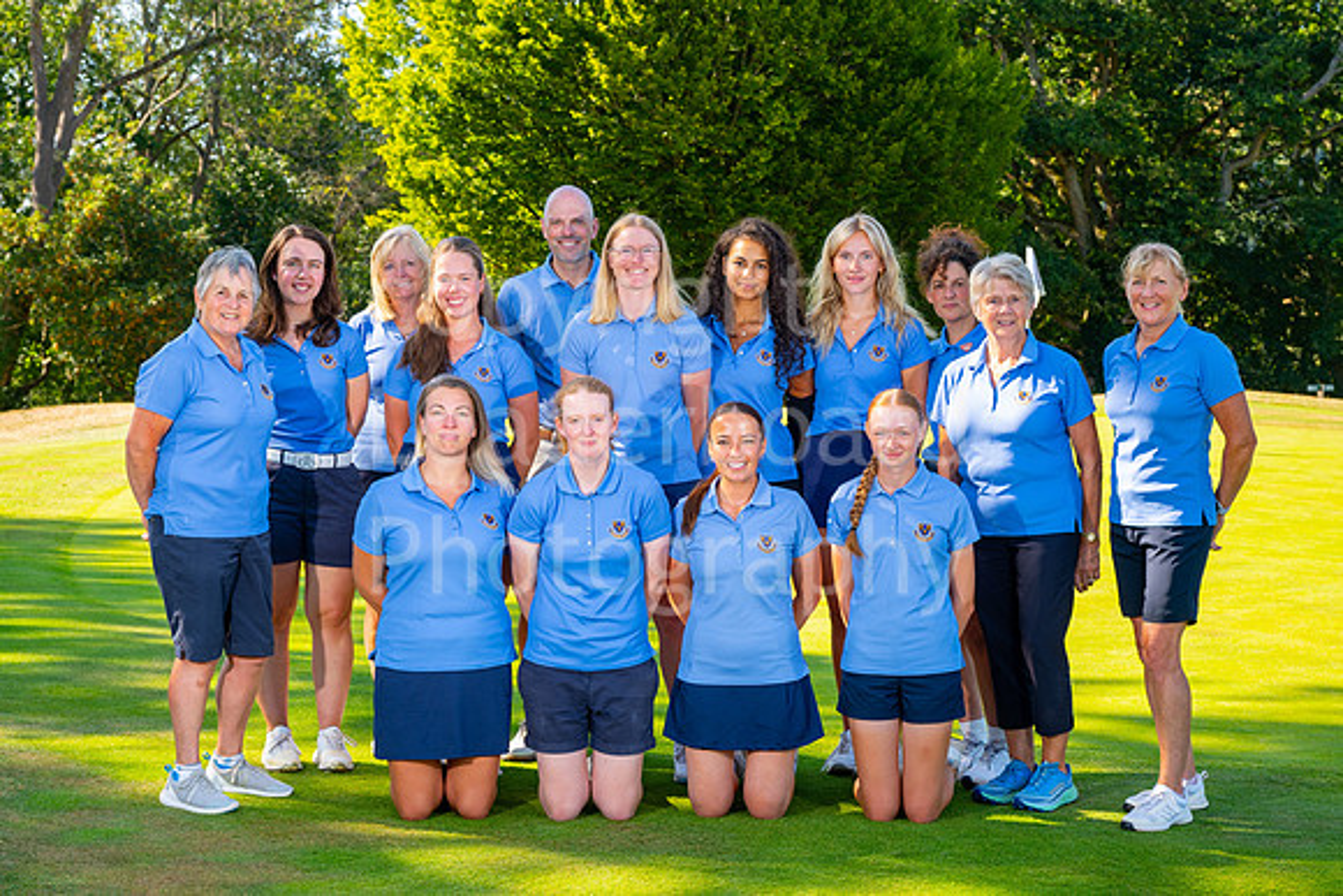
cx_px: 672
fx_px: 2537
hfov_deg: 29.6
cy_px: 448
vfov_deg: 20.0
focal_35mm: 68
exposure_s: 1/60
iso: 100
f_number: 9
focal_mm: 68
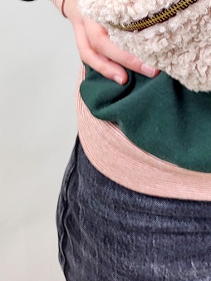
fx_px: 674
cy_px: -150
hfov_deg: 17.2
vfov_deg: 20.1
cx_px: 236
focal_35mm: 83
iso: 50
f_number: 1.8
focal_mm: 5.4
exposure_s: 1/100
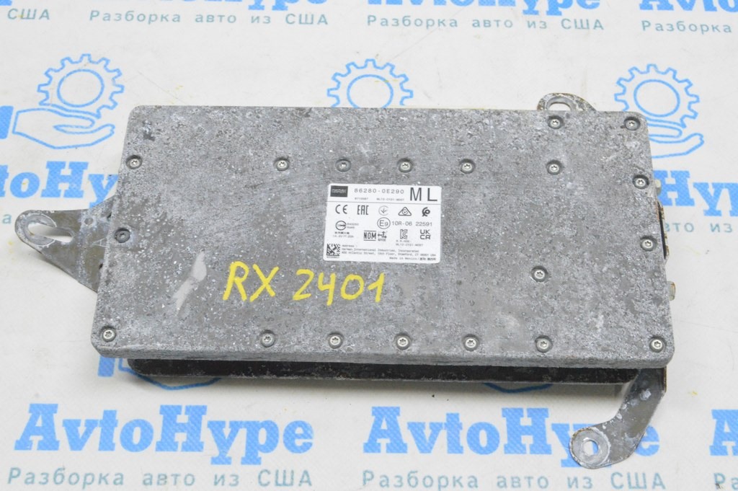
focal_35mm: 46
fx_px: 952
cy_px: 246
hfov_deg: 42.4
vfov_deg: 28.9
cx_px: 369
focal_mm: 31
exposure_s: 1/20
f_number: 20
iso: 6400
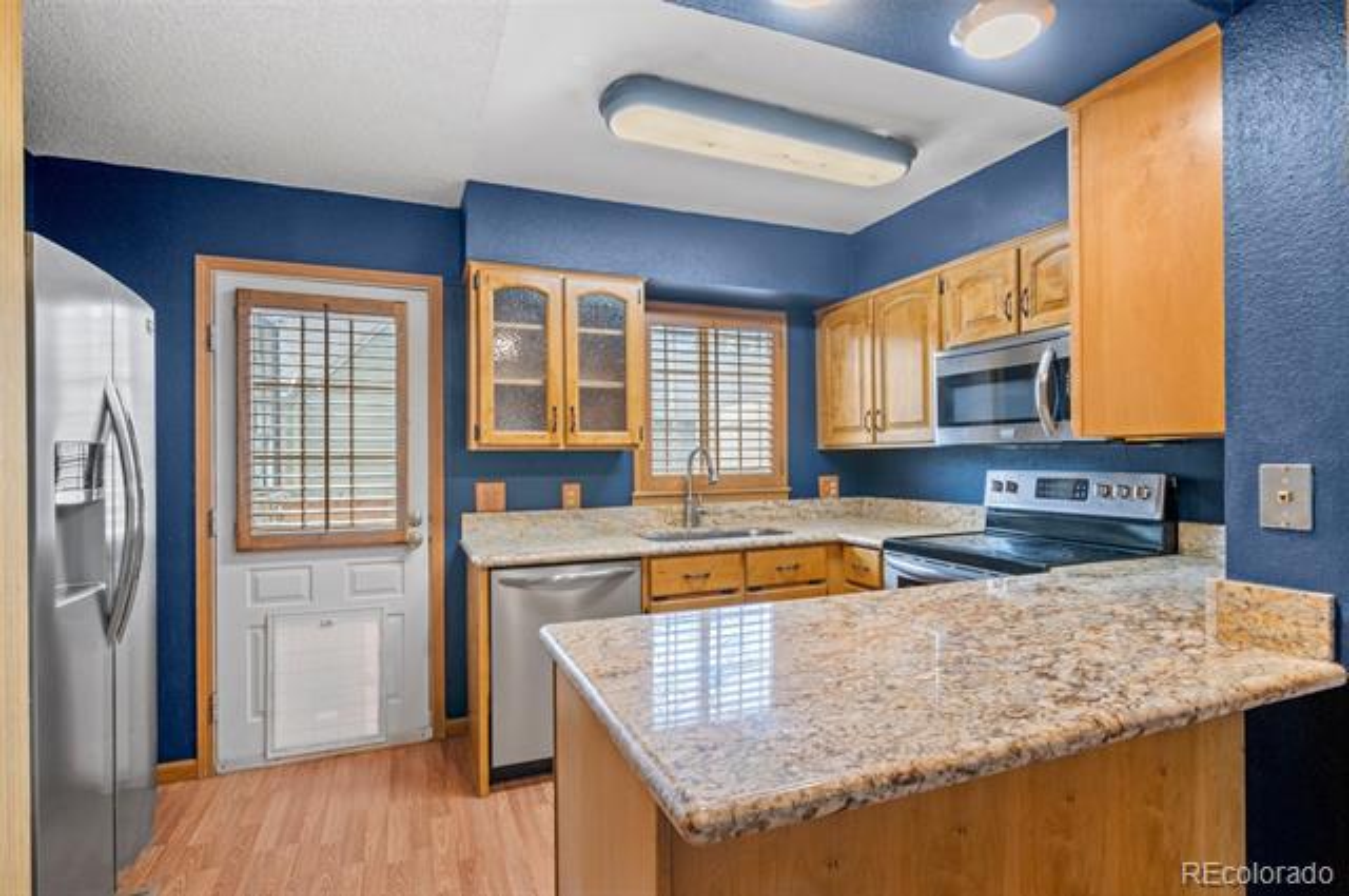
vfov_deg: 70.3
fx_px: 636
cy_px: 448
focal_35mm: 17
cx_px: 674
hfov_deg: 93.3
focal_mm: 17
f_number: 7.1
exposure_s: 1/15
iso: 400
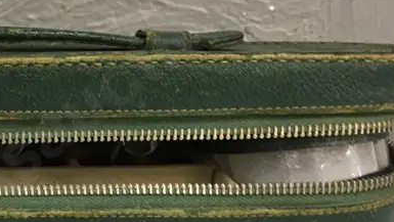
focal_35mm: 84
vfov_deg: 14.4
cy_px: 167
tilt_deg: -20.4
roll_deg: -0.7
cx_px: 10
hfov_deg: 24.3
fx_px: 878
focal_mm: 4.15
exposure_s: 1/17
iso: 50
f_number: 2.2
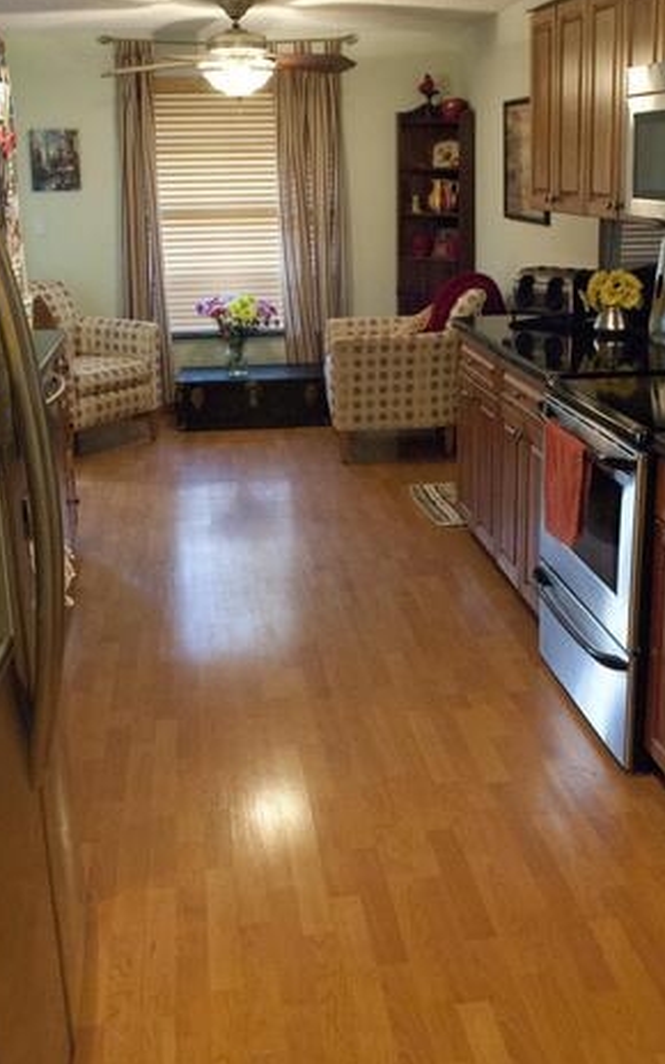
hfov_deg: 33.5
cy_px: 463
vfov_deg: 51.4
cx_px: 390
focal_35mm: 38
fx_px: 1102
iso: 1600
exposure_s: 1/20
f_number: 5.6
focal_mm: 18
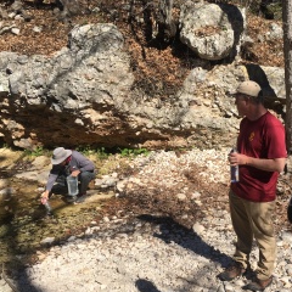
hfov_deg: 42.2
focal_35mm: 39
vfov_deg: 42.8
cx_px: 196
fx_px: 372
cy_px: 159
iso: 25
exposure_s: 1/1538
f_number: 2.2
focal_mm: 4.15
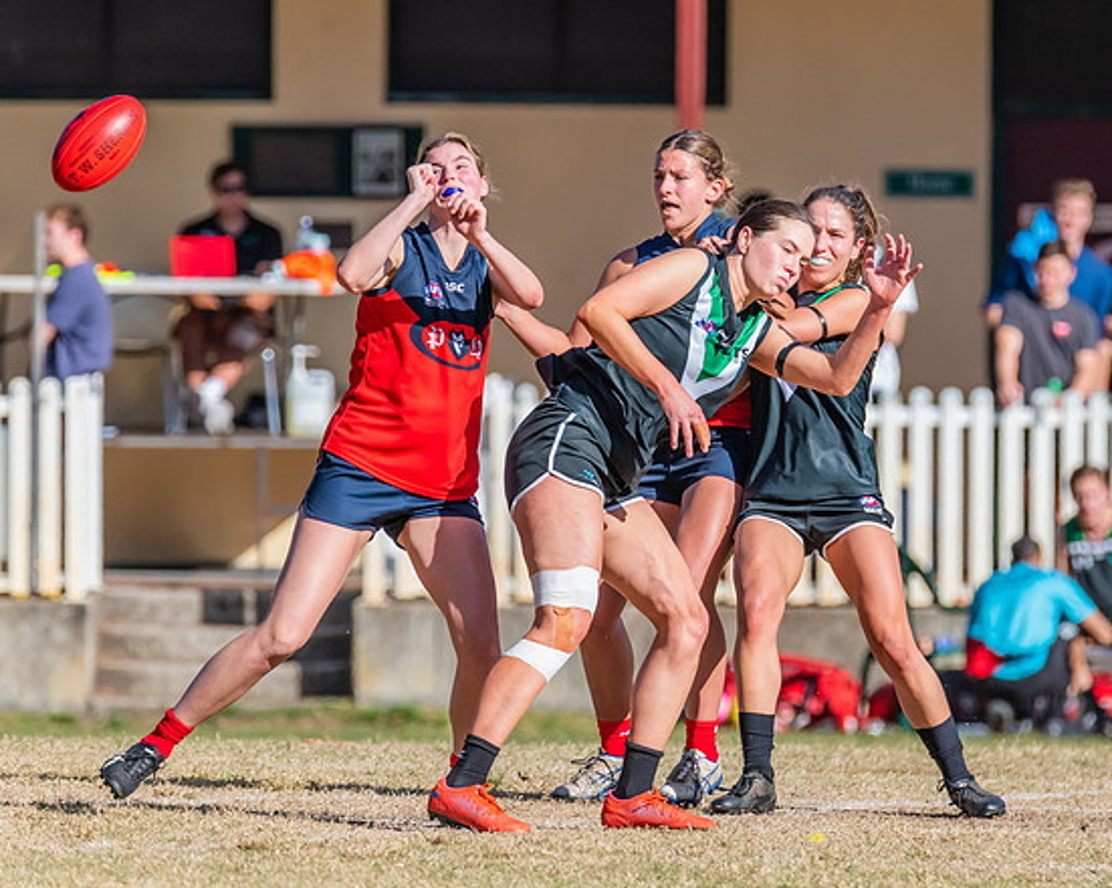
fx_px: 25883
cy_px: 280
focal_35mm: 787
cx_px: 785
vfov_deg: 2.0
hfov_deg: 2.5
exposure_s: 1/1600
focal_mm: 500
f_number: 10
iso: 800
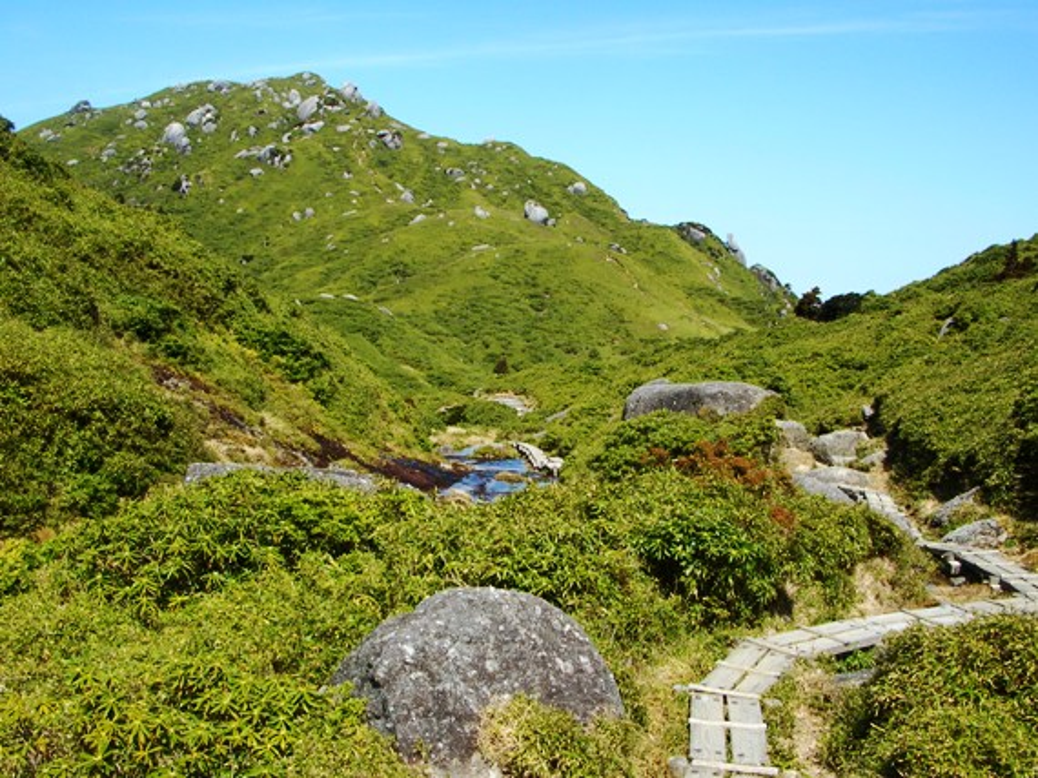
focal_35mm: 35
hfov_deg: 52.6
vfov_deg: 40.7
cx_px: 519
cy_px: 389
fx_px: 1049
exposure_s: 1/220
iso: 50
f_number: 5.6
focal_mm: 5.8
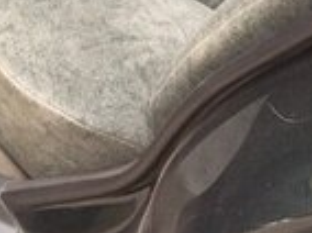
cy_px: -278
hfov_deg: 14.3
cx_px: -20
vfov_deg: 9.9
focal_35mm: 135
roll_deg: +4.0
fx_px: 1215
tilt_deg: -31.5
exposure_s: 1/50
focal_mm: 4.15
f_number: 2.2
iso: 50
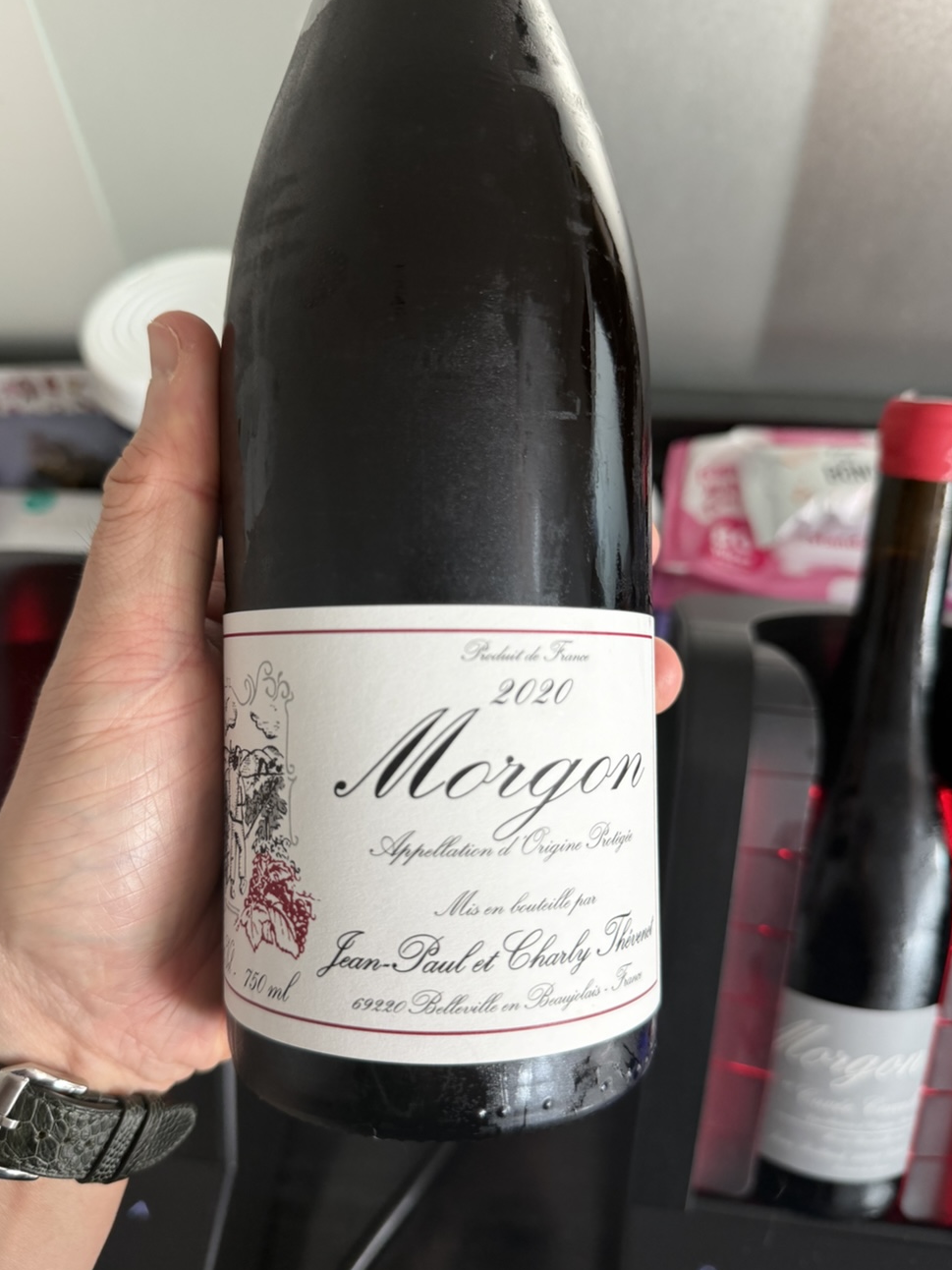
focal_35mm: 26
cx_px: 453
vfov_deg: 67.3
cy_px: 666
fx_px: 953
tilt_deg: -54.5
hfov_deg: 53.0
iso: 160
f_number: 1.78
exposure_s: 1/50
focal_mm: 6.76
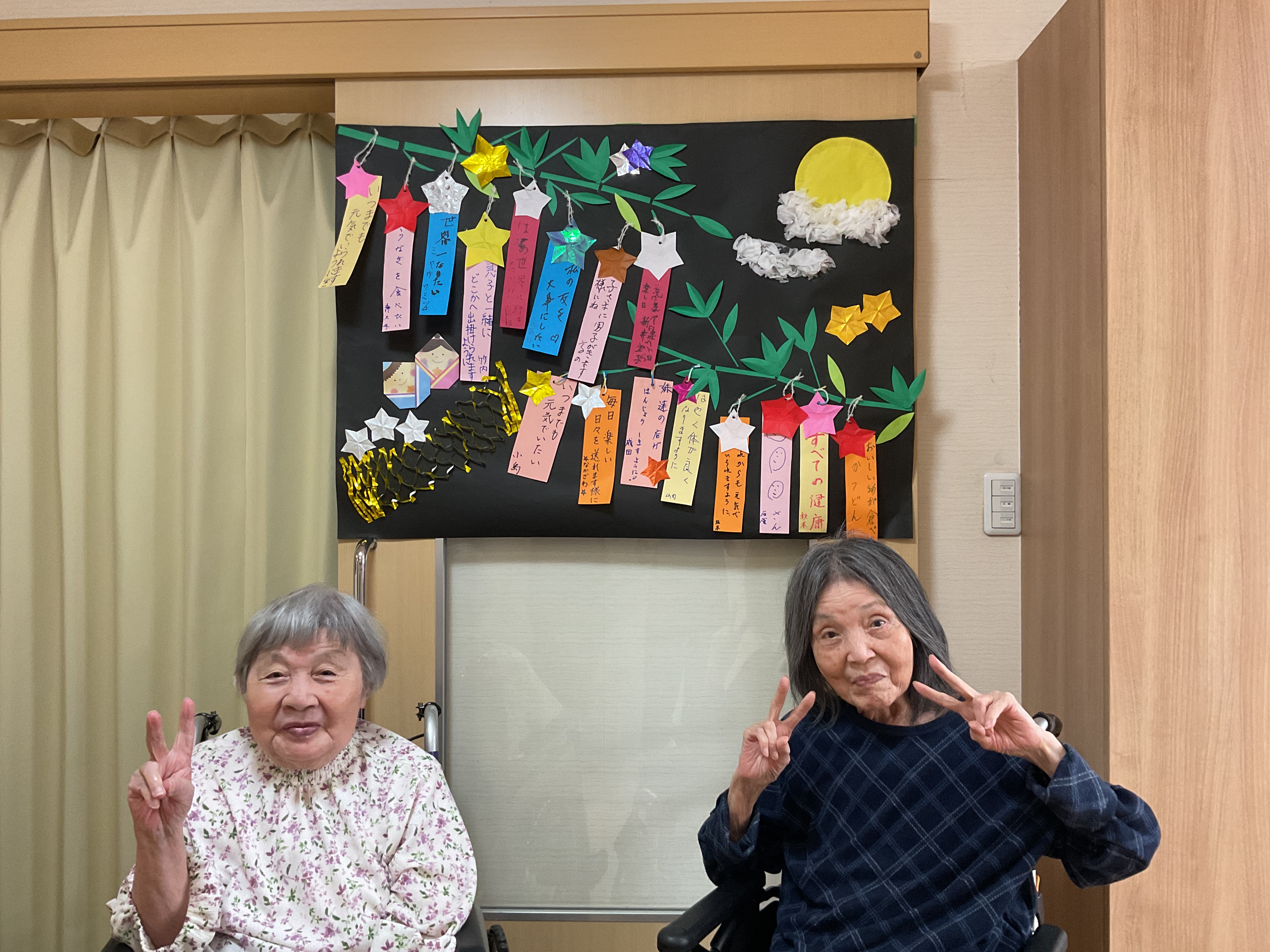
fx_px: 1064
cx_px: 635
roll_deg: +0.0
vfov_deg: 48.2
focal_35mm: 29
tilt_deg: -0.9
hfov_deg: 61.7
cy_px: 476
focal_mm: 3
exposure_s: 1/60
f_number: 1.8
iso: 160
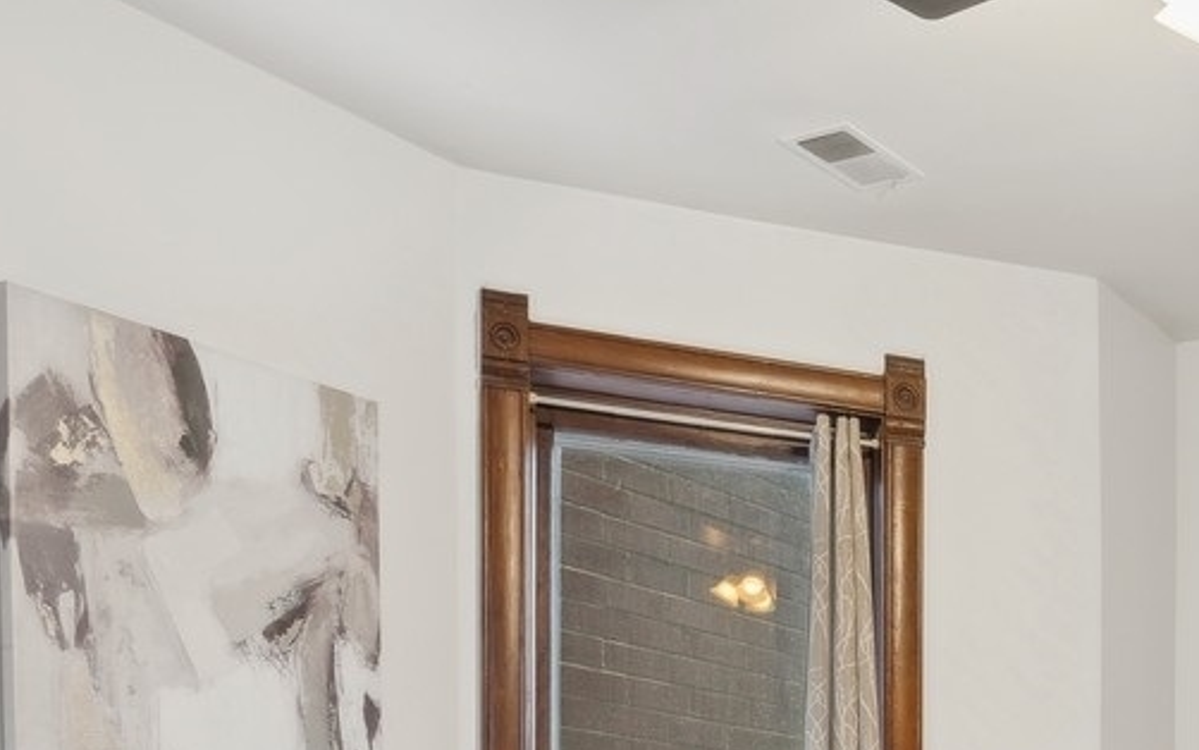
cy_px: 984
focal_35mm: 52
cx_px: 1287
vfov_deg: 22.2
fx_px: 1700
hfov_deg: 34.2
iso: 320
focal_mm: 16
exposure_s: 1/5
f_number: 8
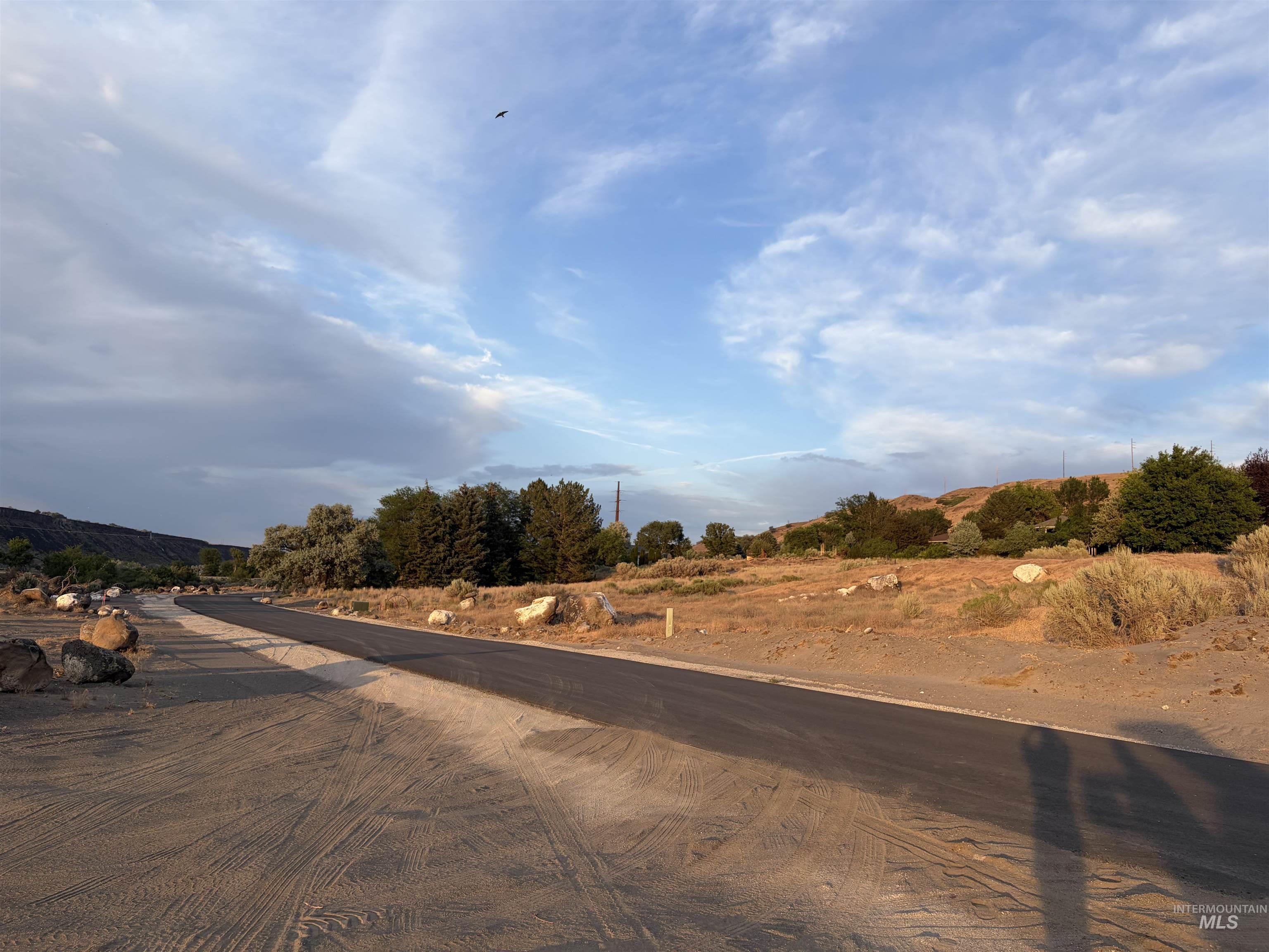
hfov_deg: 67.3
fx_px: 953
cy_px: 476
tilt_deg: +9.7
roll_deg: -2.6
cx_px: 634
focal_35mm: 26
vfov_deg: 53.1
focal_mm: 5.96
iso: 50
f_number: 1.6
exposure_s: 1/840
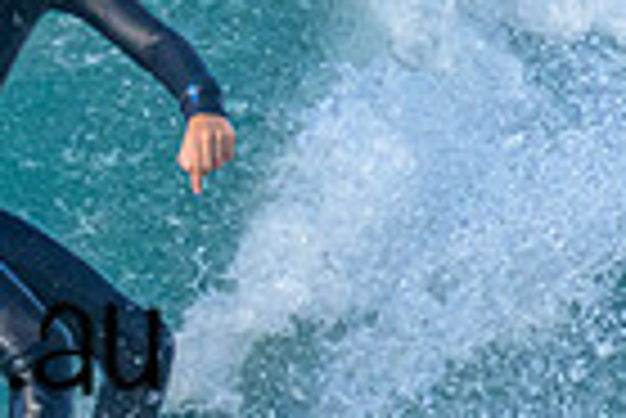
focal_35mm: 4582
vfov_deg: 0.3
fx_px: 79758
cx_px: -255
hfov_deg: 0.4
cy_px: 65
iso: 3200
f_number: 11
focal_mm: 800
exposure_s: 1/2000
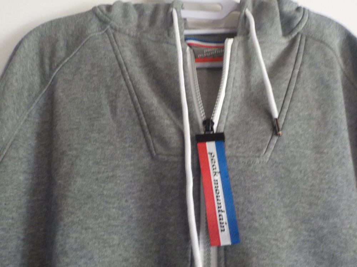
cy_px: 134
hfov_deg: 60.0
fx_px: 309
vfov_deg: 46.8
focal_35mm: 30
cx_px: 178
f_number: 3.3
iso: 400
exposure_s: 1/20
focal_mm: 4.1
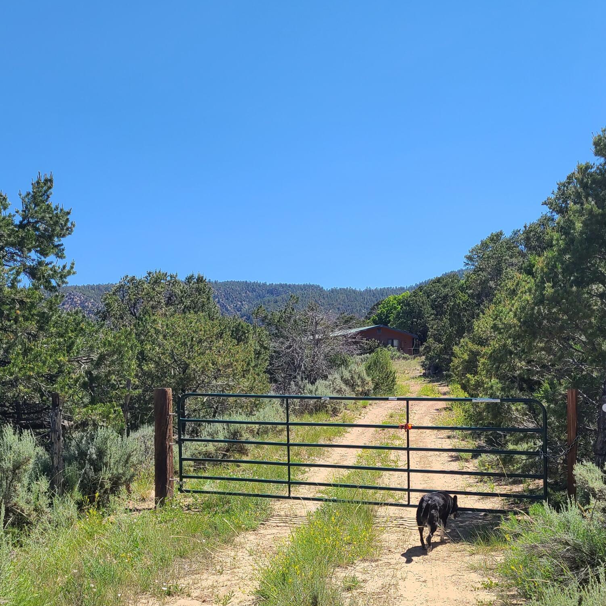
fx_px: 911
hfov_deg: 36.5
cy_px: 434
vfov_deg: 36.2
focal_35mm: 46
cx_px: 386
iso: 40
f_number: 1.8
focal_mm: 5.4
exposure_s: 1/1889
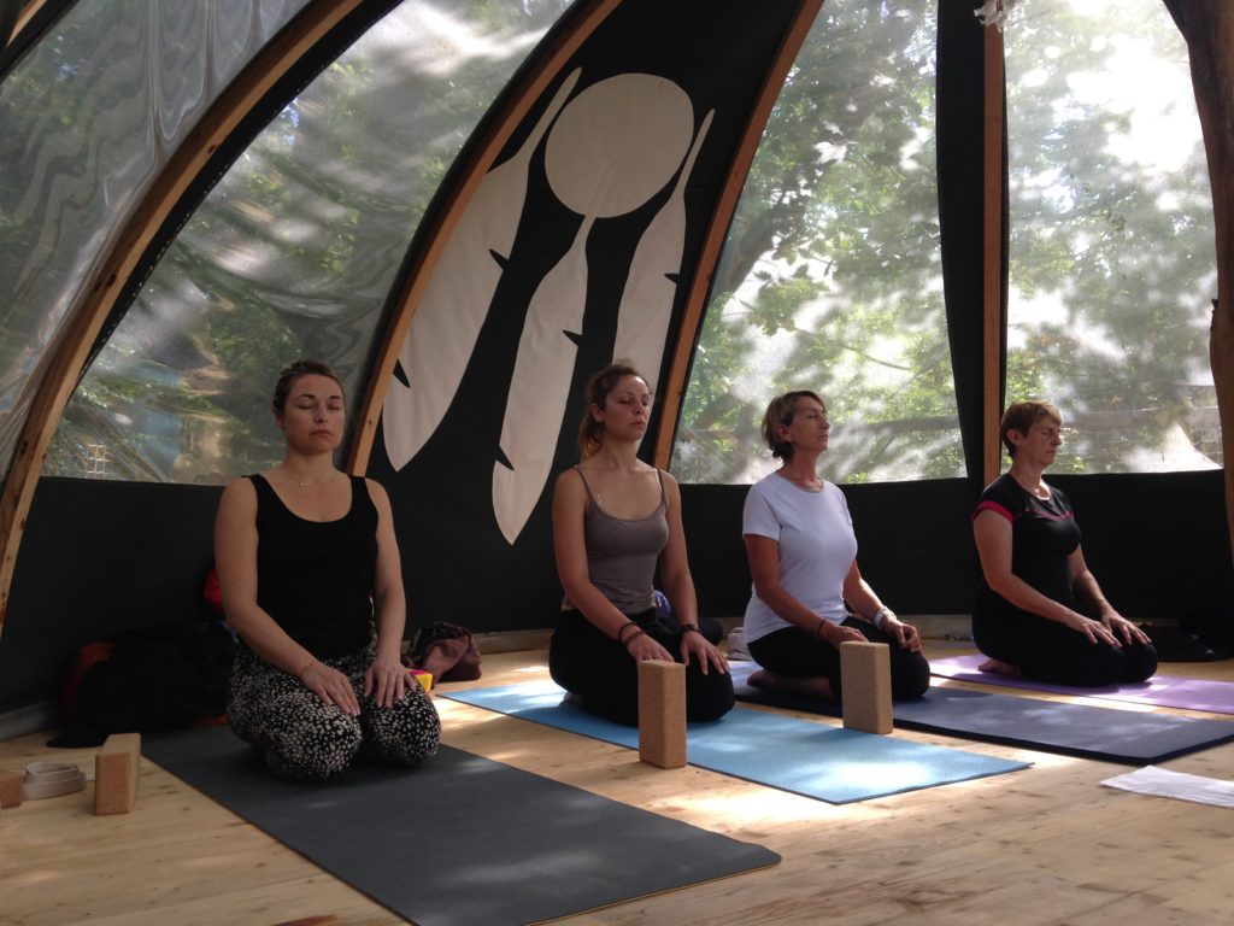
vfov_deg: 42.9
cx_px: 617
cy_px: 463
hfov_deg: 55.4
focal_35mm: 33
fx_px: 1176
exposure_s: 1/194
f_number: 2.4
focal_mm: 4.12
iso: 50
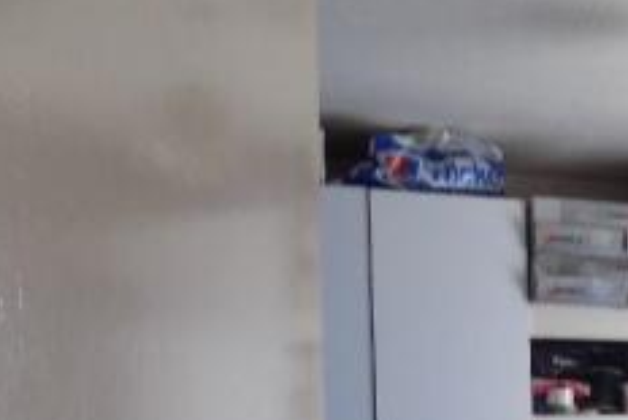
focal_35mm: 60
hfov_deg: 29.3
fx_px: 1047
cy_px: 489
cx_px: 732
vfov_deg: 21.2
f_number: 3.1
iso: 80
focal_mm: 4
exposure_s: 1/40
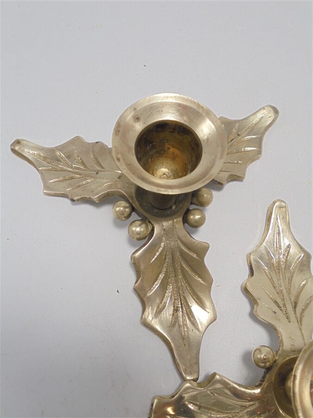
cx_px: 156
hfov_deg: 41.8
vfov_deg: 54.0
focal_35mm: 34
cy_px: 209
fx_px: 410
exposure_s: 1/60
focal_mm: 6.1
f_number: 4
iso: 100
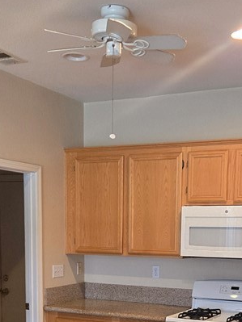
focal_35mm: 59
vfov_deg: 31.0
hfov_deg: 24.8
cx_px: 137
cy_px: 300
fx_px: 550
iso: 320
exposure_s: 1/120
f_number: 1.8
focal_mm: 5.4
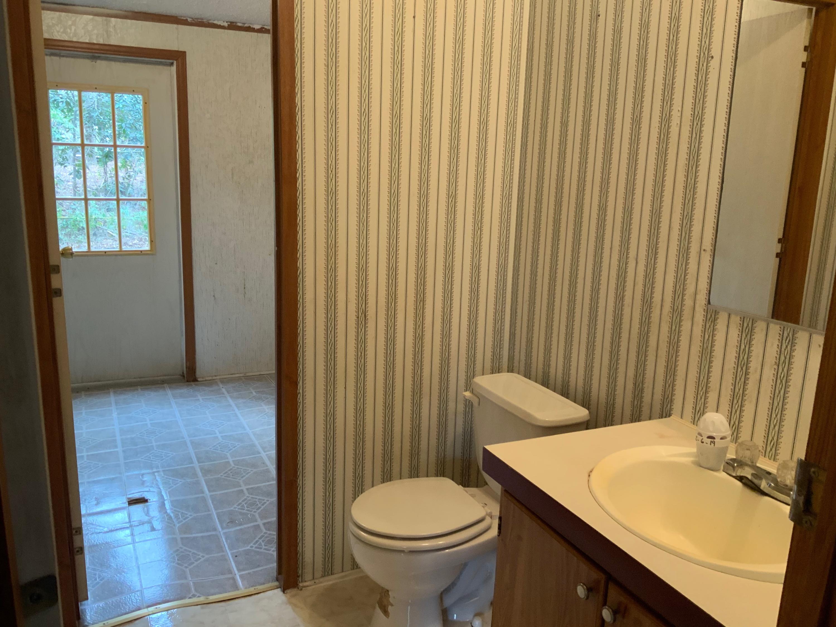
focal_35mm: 29
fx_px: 700
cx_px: 418
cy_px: 314
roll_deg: -1.2
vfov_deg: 48.2
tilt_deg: -11.7
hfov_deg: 61.7
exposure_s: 1/60
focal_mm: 3
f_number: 1.8
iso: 160
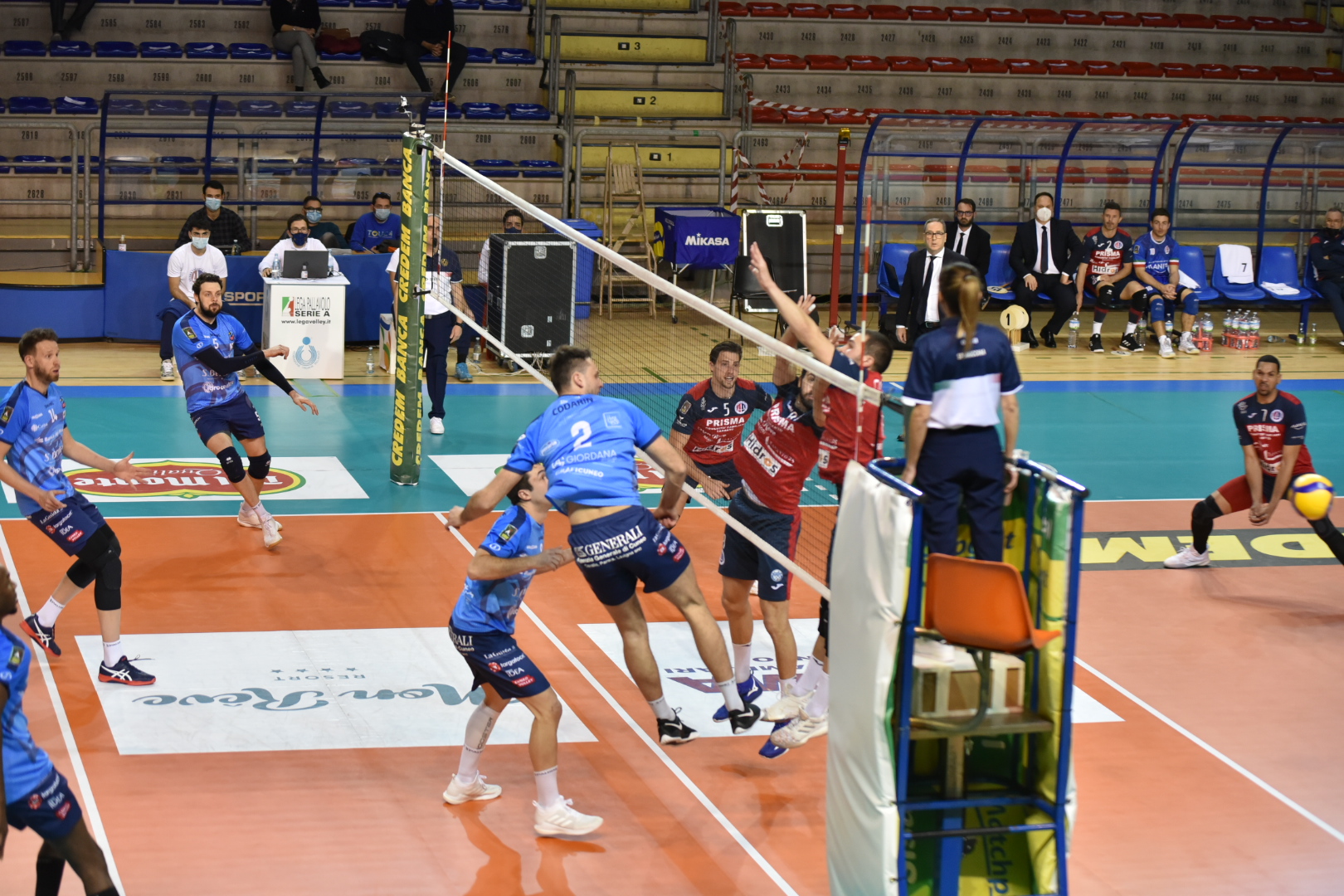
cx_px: 672
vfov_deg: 14.9
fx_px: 3434
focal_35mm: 92
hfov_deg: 22.1
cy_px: 448
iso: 2200
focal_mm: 92
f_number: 3.2
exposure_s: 1/800
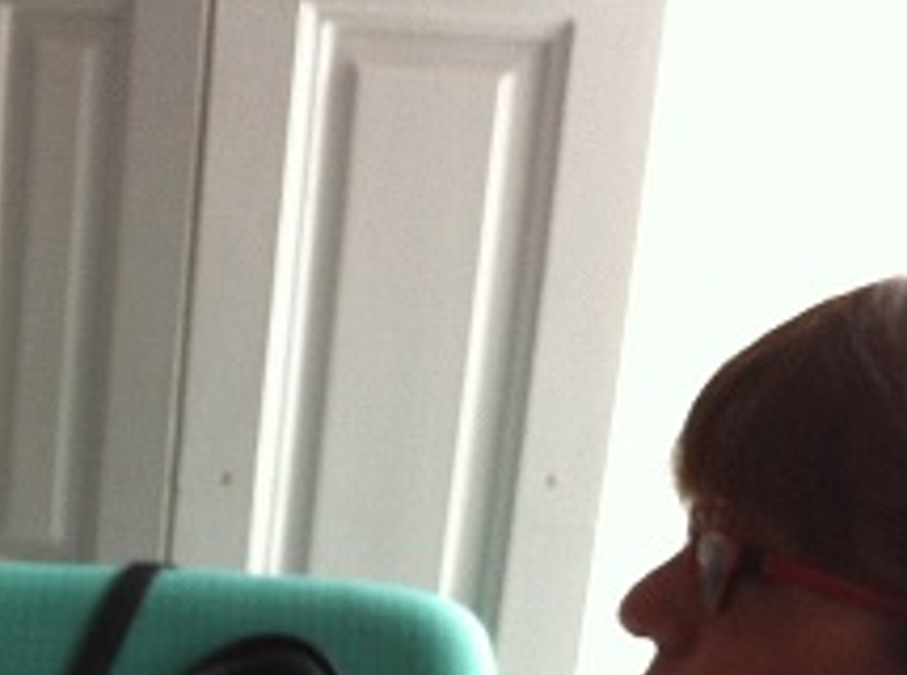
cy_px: 1097
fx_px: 2979
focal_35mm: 114
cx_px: -380
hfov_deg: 16.1
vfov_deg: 12.2
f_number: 2.8
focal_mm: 3.85
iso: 80
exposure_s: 1/40
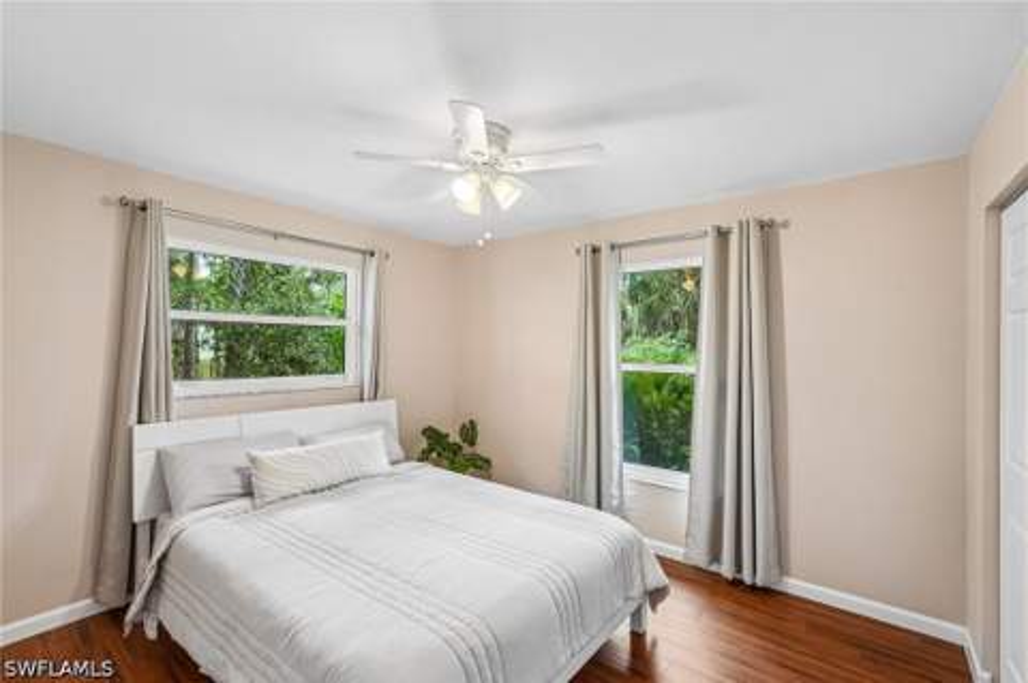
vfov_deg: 71.9
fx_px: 471
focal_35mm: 16
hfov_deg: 95.0
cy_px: 342
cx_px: 514
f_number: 8
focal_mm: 16.5
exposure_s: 1/15
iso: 400
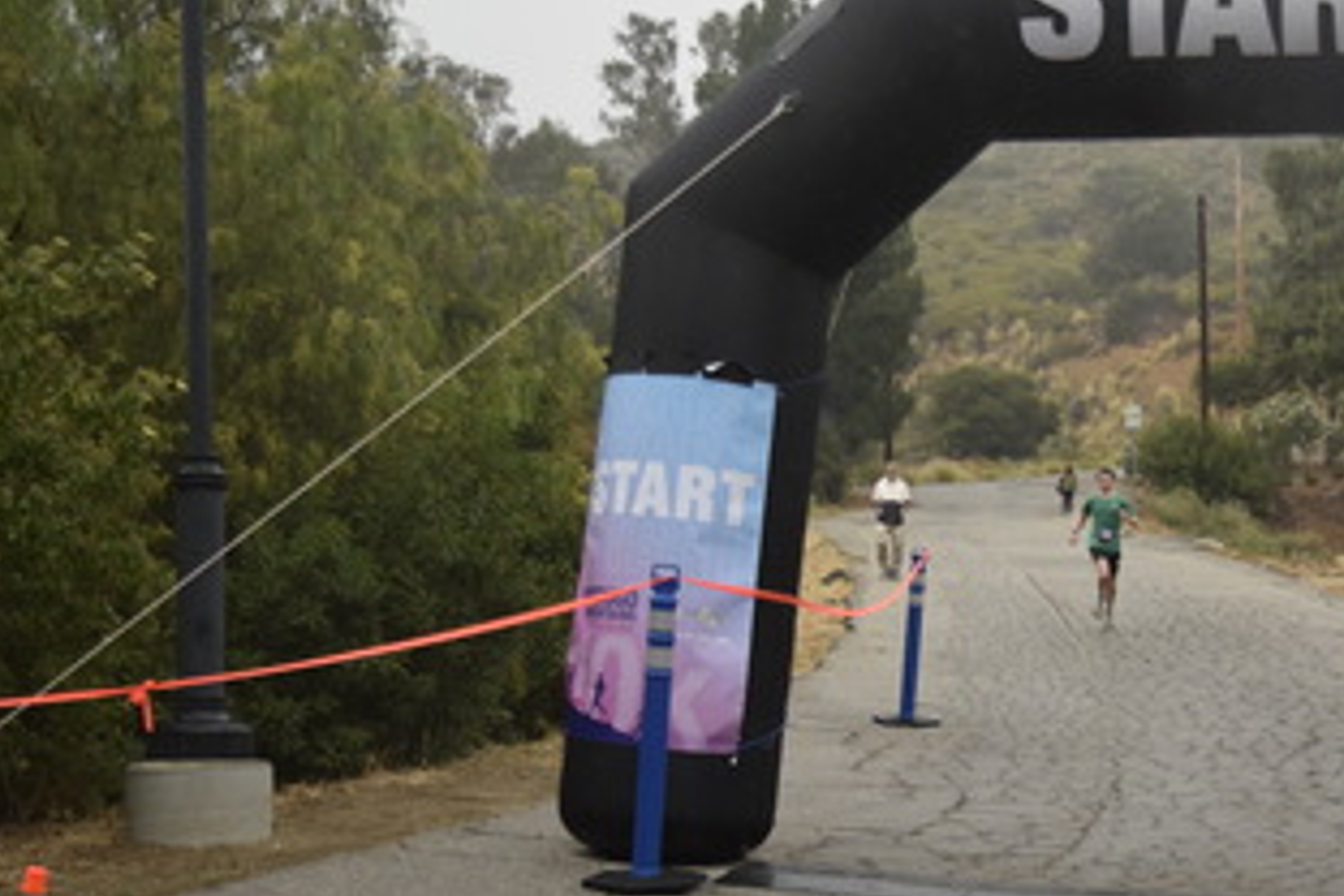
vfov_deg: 22.1
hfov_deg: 32.1
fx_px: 2273
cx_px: 1064
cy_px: 672
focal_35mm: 61
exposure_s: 1/640
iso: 800
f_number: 3.8
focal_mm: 23
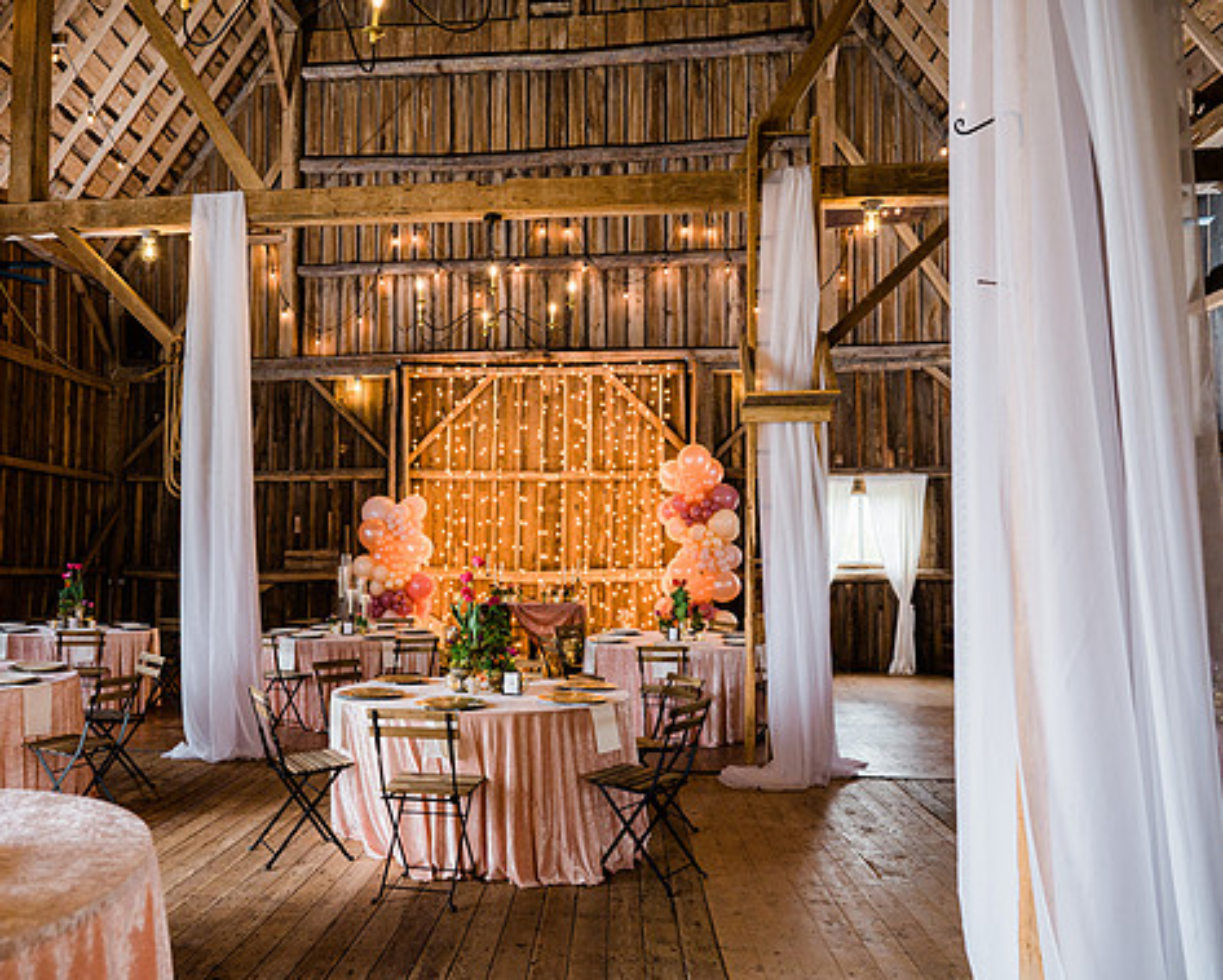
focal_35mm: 28
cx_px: 478
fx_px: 1014
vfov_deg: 51.6
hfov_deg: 61.5
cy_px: 491
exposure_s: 1/200
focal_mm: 24
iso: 640
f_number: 4.5
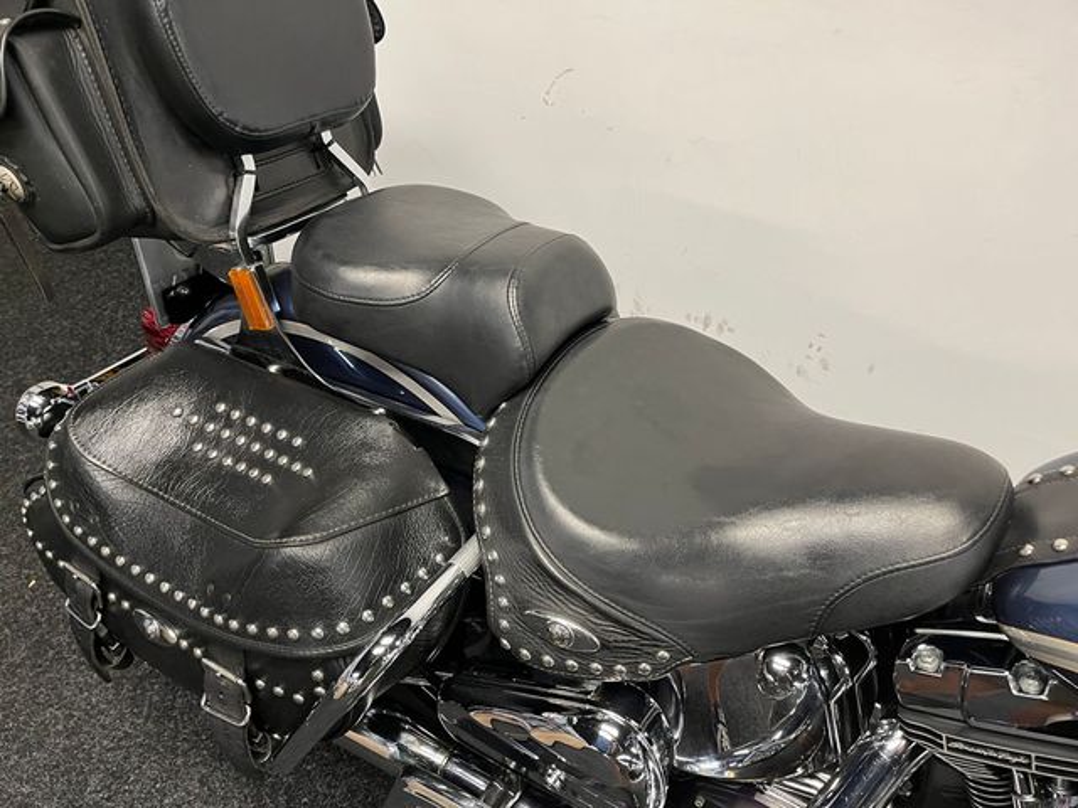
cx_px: 539
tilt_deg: -44.0
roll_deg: +3.6
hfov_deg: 67.3
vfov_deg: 53.1
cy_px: 404
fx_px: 810
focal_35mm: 26
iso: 125
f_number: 1.6
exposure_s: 1/50
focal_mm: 5.1
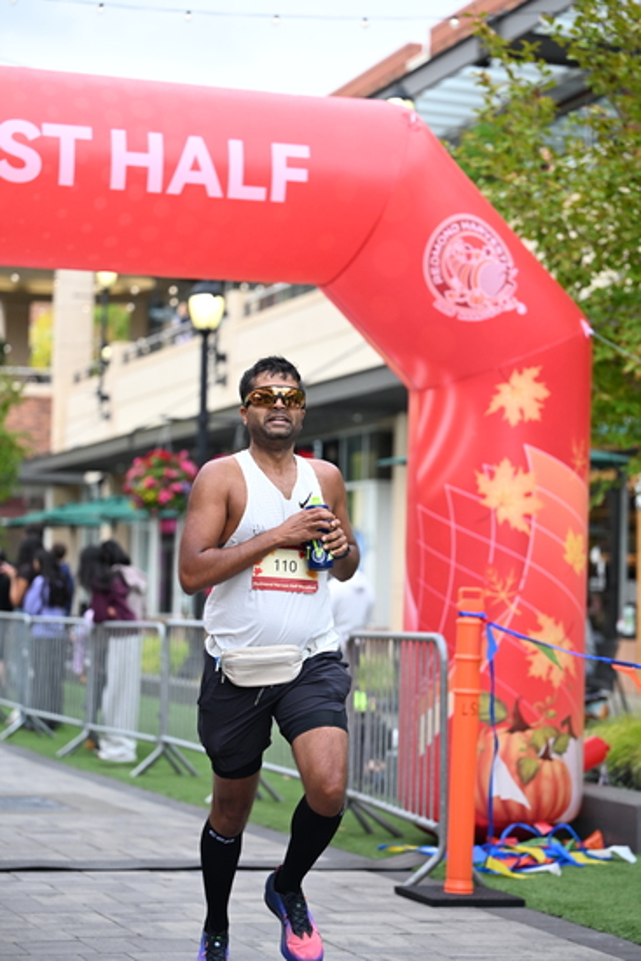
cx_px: 320
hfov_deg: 15.9
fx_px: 2295
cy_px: 480
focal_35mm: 86
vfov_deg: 23.6
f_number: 2.8
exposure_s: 1/1600
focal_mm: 86
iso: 1000
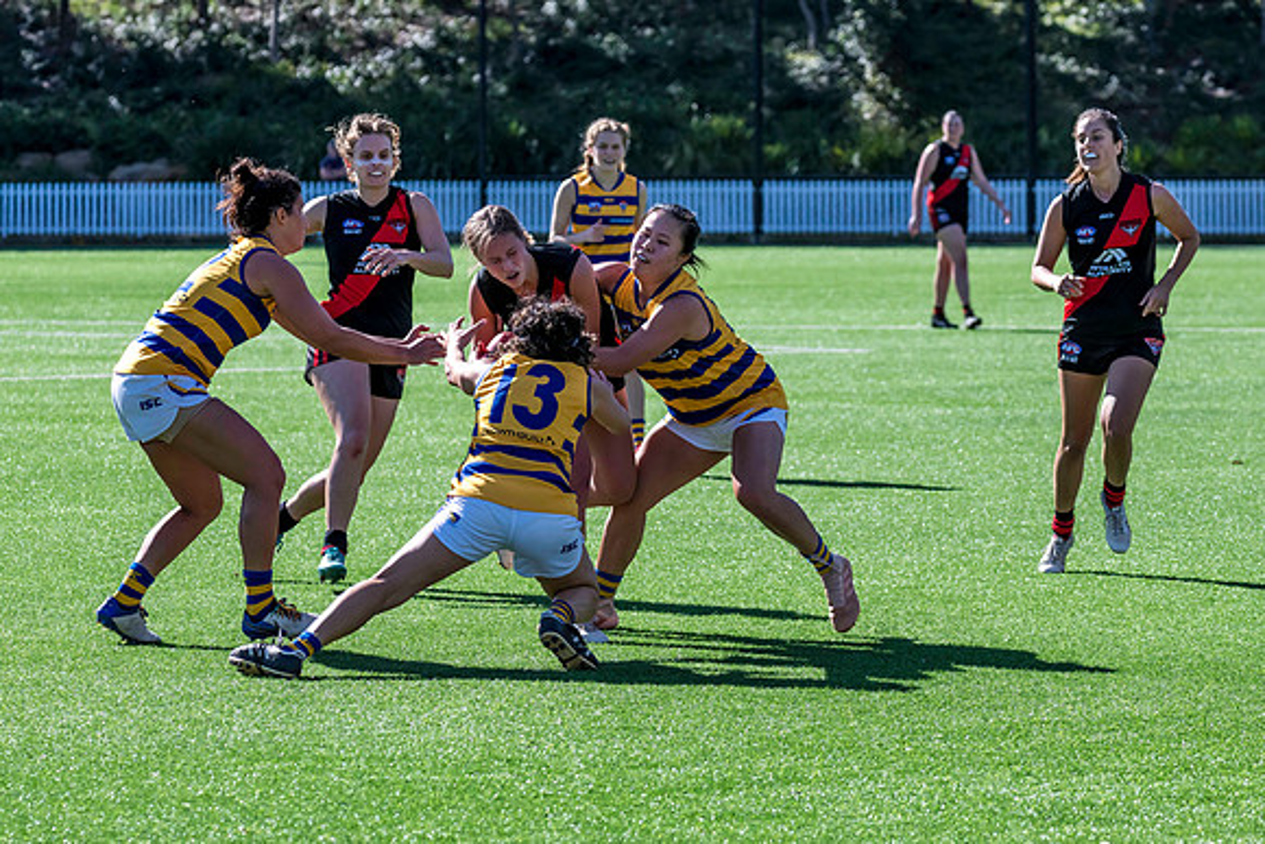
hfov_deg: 10.4
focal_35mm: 197
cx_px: 654
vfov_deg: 7.0
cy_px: 453
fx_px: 6935
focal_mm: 170
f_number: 7.1
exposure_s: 1/1600
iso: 800
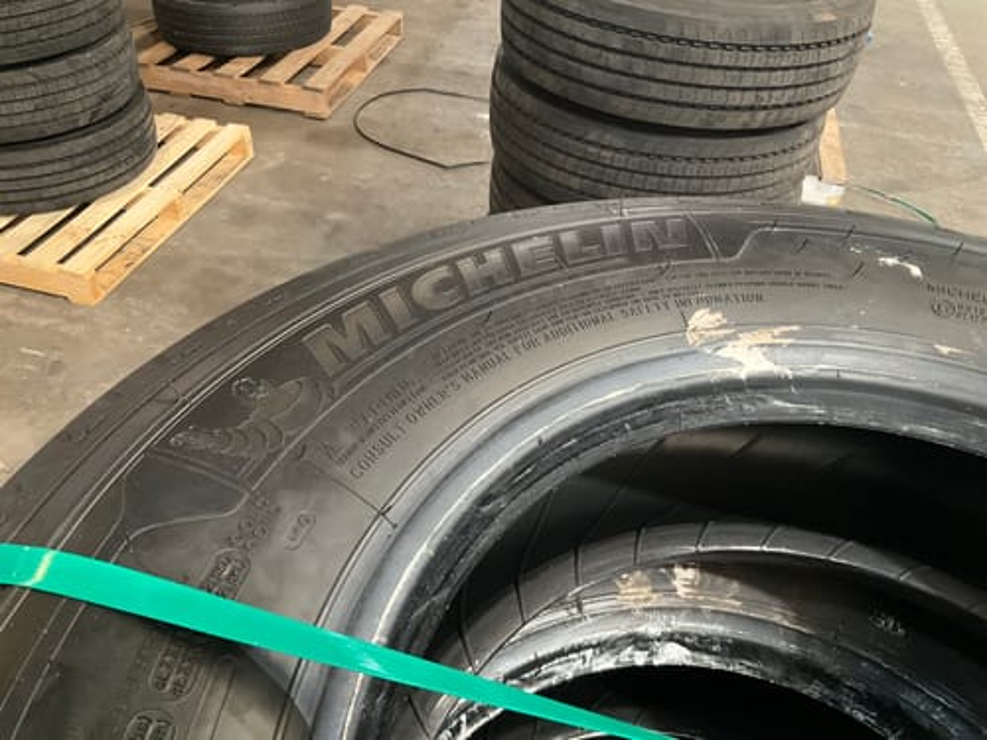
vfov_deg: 48.2
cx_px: 494
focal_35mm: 29
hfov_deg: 61.7
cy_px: 370
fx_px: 827
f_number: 1.8
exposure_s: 1/25
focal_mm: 3
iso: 320
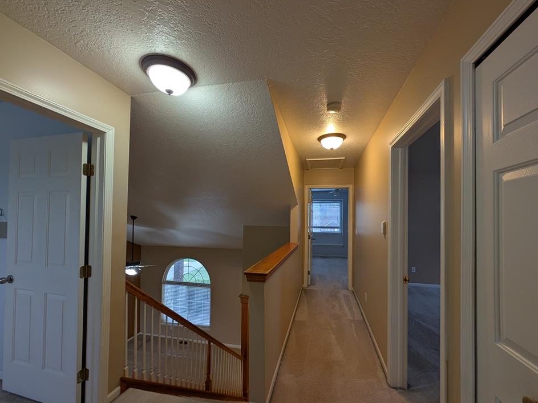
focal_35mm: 13
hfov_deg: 106.1
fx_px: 202
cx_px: 281
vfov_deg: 89.8
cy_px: 214
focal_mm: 2.23
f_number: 1.95
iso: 167
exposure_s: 1/120
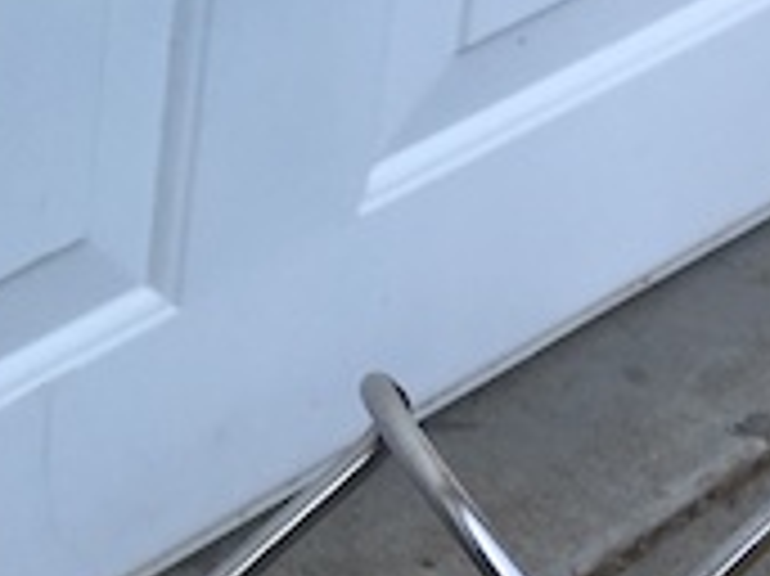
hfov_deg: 13.7
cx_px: -356
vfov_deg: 10.7
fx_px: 3023
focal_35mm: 136
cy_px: -140
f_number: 2.2
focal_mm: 4.15
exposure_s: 1/166
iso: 25
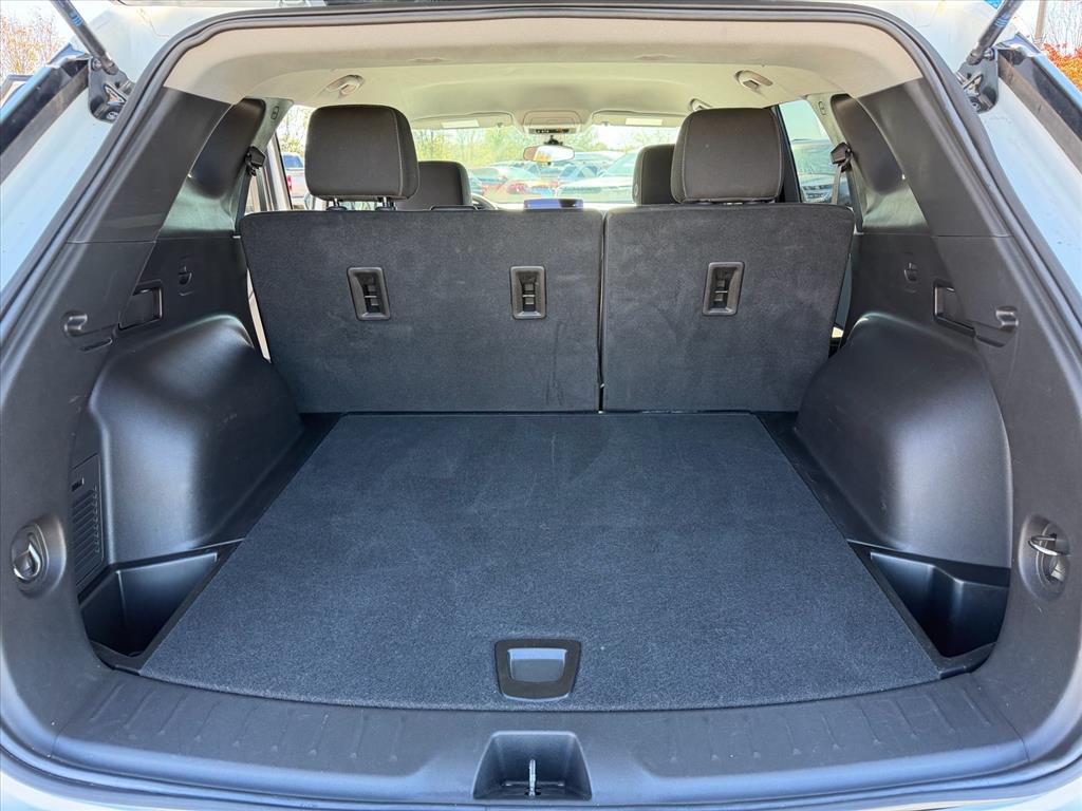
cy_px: 406
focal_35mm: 24
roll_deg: +1.9
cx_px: 541
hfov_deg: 71.6
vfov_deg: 56.8
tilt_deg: -16.9
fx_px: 750
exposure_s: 1/165
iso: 200
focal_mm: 6.76
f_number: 1.78
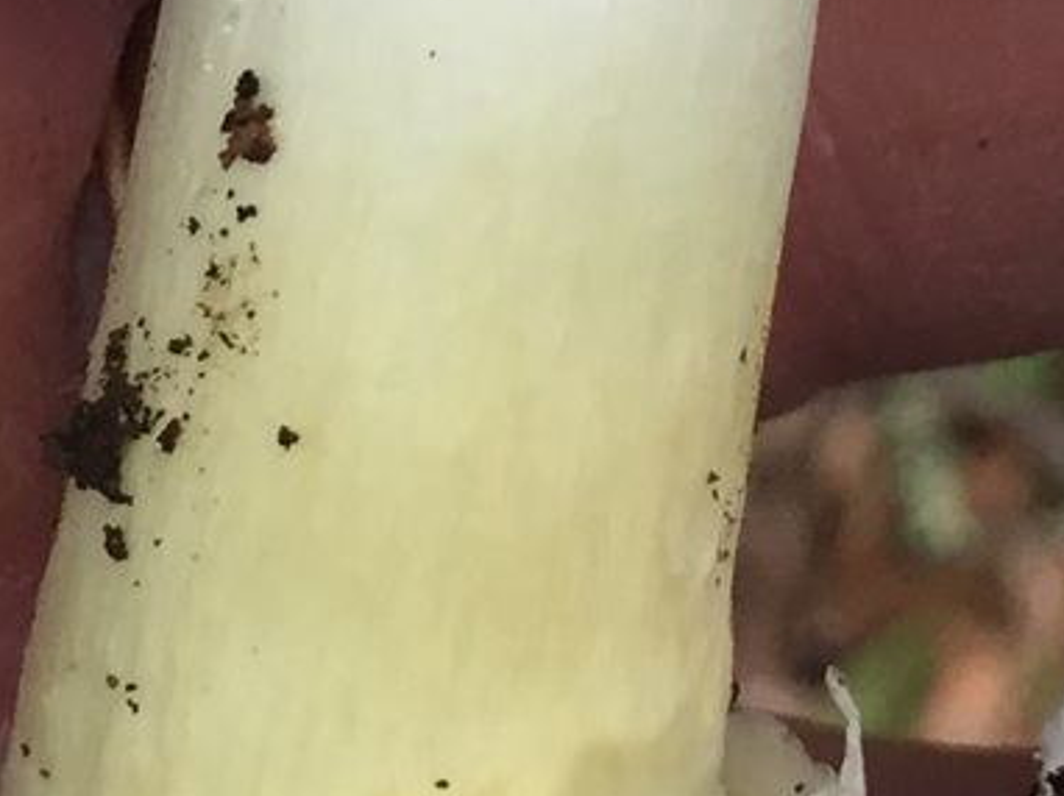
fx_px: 4669
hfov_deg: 13.0
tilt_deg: -70.1
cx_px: 574
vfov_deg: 9.7
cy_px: -6
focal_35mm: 152
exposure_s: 1/30
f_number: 2.2
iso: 32
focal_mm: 4.15
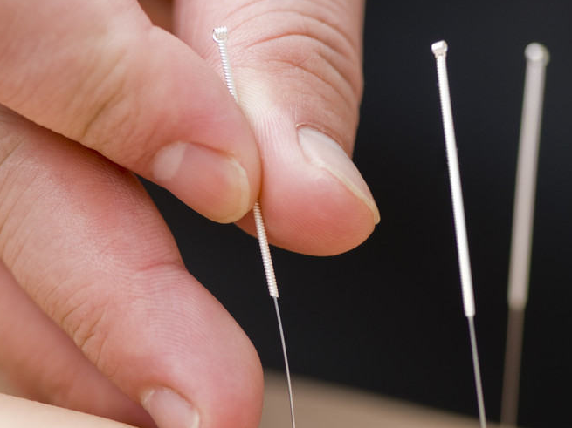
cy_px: 218
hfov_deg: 8.4
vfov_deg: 6.3
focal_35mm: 237
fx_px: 3911
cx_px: 262
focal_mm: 105
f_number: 3.5
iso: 100
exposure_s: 1/80
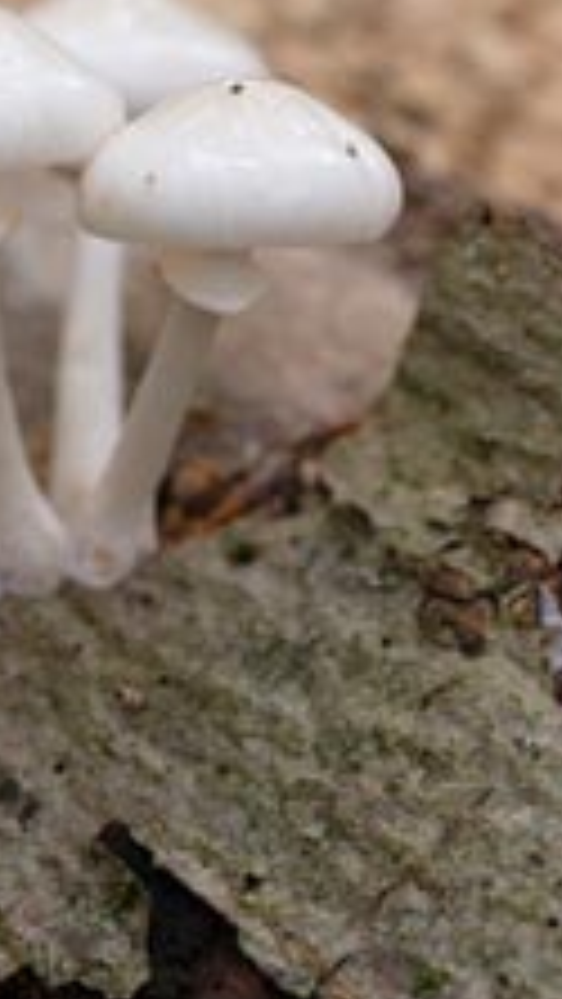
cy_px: 243
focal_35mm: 99
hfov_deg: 12.0
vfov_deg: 21.4
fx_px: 2621
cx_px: -67
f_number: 3.2
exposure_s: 1/250
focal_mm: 35
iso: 1250
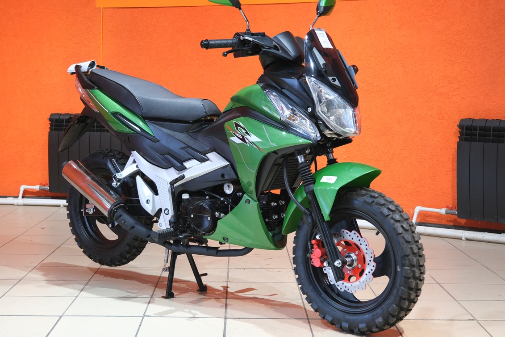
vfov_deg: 23.3
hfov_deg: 34.4
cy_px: 124
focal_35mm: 58
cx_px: 208
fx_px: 814
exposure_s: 1/60
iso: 1000
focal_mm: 27.5
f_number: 4
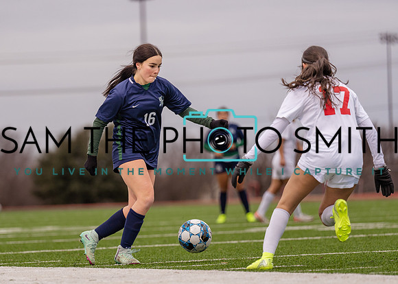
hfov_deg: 8.8
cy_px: 170
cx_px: 127
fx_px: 2584
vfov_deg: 6.3
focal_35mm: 229
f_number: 2.8
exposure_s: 1/1600
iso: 640
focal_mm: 168
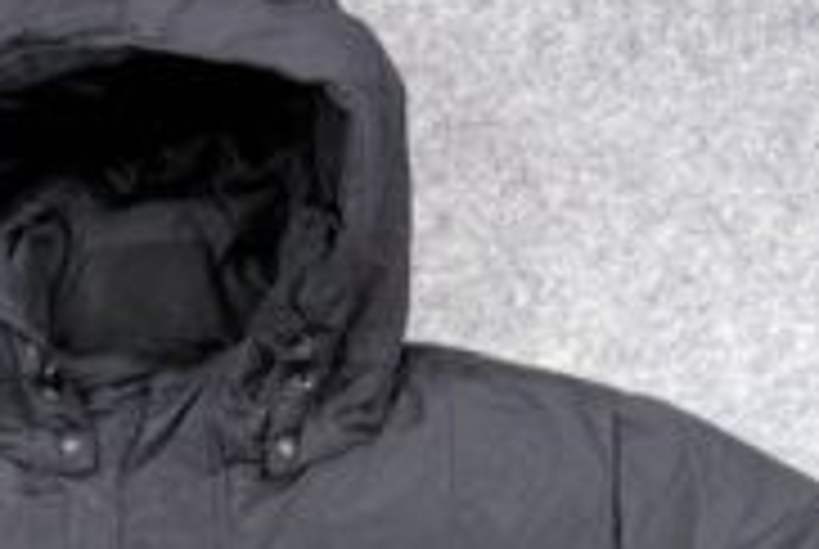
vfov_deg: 16.3
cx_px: 202
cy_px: 925
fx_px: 1663
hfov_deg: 27.3
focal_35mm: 73
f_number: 1.78
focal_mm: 6.76
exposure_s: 1/100
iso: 125
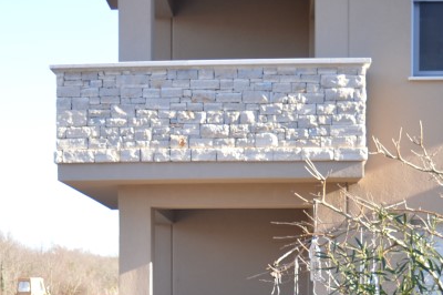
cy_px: 395
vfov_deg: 16.4
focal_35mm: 78
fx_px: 959
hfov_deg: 26.0
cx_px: 190
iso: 100
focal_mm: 18
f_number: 4
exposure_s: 1/200
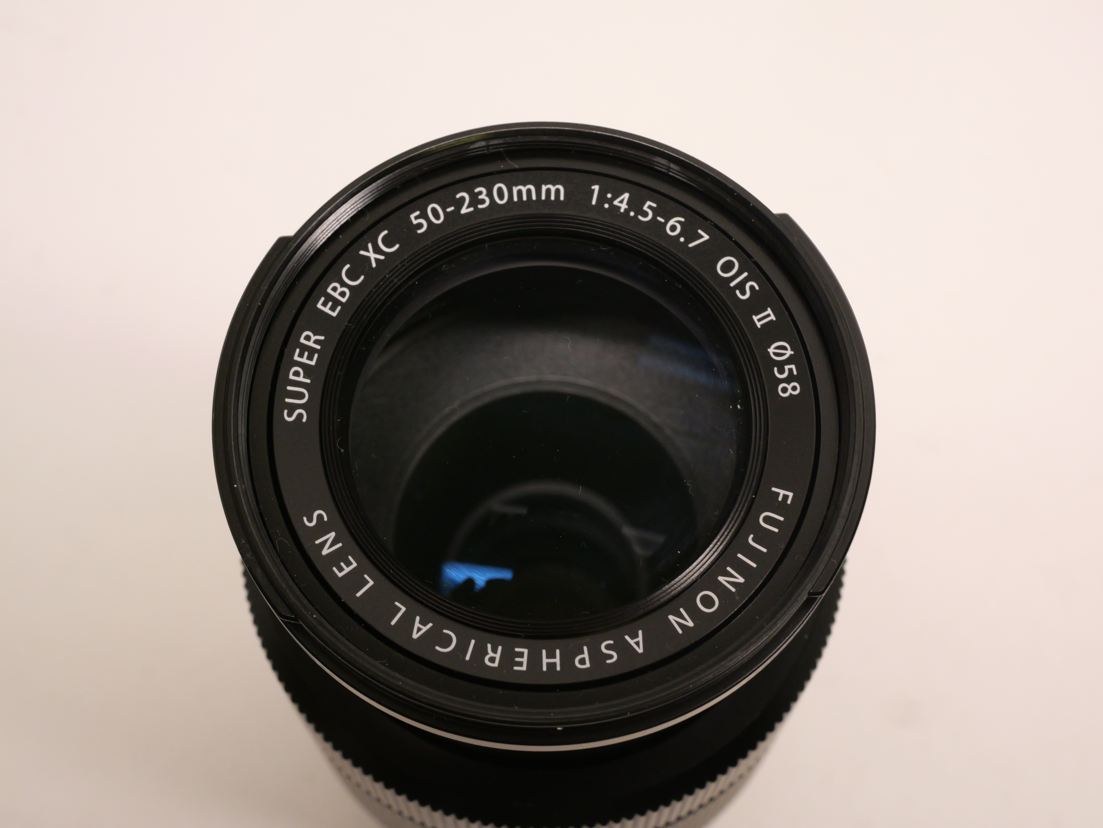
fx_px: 1912
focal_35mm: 60
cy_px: 414
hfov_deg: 32.2
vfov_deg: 24.4
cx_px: 552
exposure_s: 1/60
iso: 1600
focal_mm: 30
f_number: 8
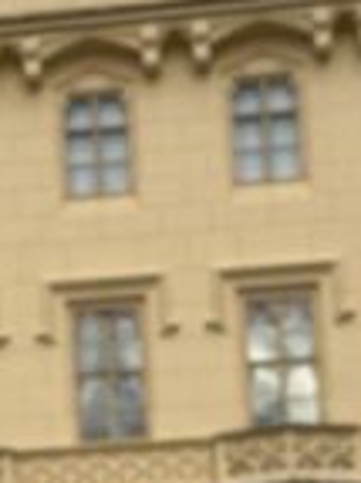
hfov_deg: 8.5
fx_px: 2395
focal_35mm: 172
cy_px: 372
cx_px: -118
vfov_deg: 11.5
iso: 100
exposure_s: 1/2137
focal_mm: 6.86
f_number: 1.78
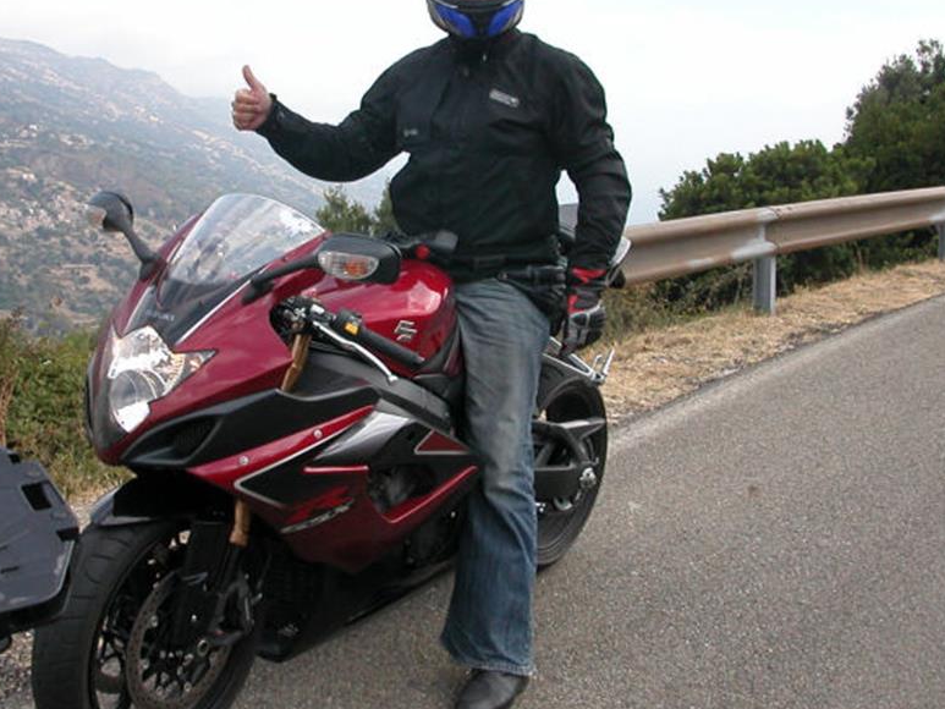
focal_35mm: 49
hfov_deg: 38.8
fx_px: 1338
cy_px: 298
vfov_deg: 29.6
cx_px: 411
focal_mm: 5.6
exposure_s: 1/282
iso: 100
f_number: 4.5
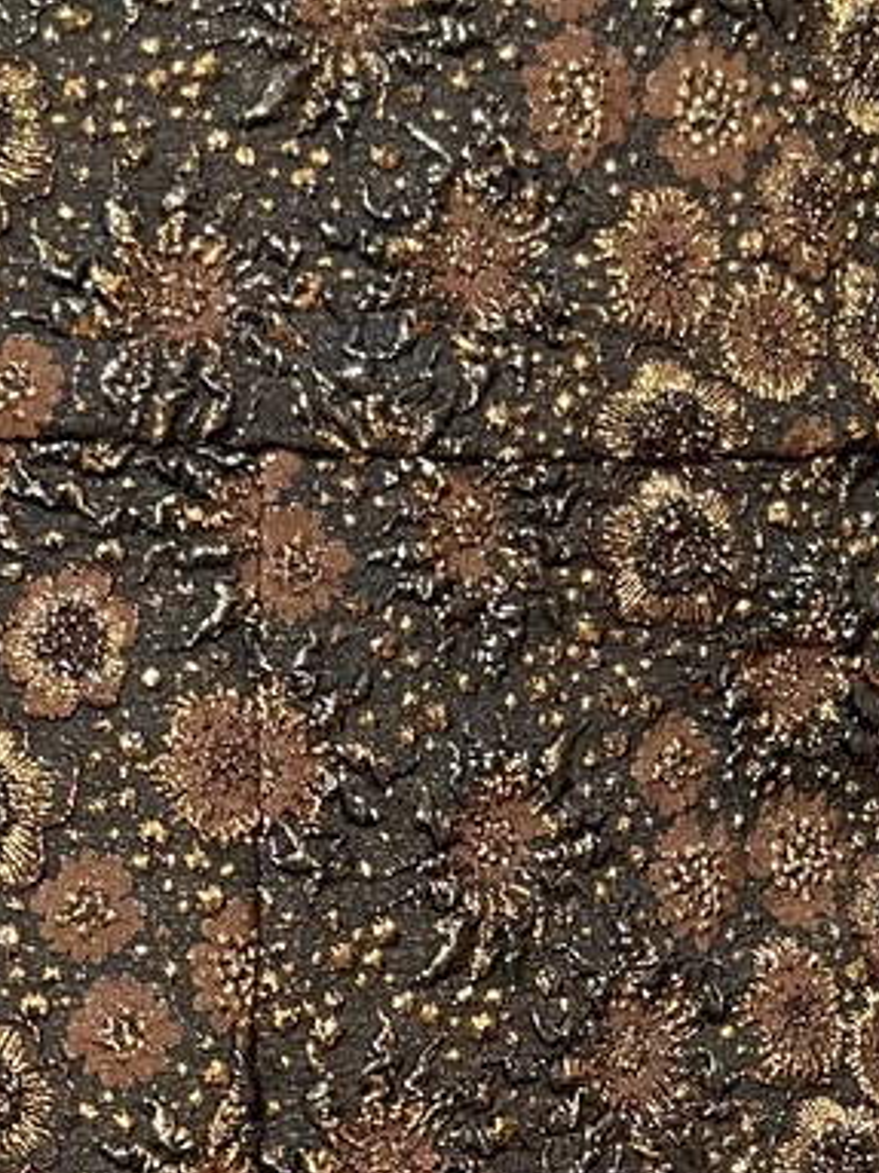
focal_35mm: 87
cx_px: 101
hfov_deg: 16.8
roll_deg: +4.3
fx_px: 2947
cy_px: 1377
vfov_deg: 21.1
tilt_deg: -11.6
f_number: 1.6
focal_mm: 5.1
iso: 320
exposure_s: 1/50
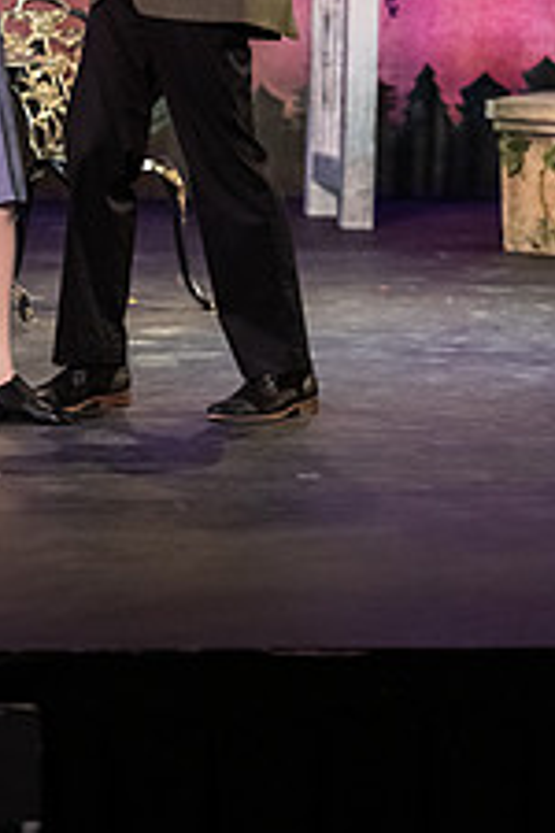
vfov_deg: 9.3
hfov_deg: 6.2
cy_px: 22
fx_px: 5087
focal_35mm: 220
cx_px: 48
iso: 5000
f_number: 3.2
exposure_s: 1/320
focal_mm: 110
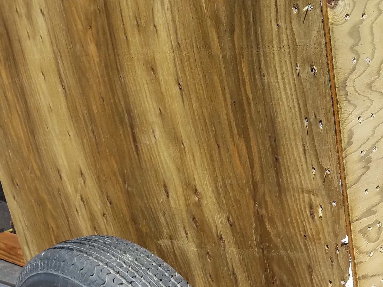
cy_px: 259
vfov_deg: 25.3
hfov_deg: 31.7
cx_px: 383
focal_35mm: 56
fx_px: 620
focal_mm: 4.2
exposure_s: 1/1836
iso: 50
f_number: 1.7
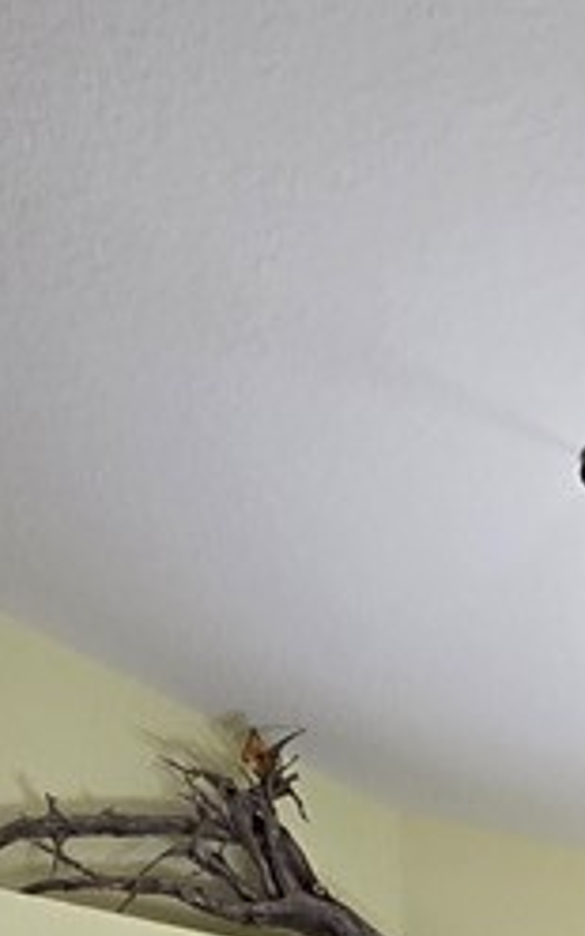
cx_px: 589
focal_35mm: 57
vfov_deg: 23.8
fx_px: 1454
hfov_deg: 21.9
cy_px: 1559
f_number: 2.2
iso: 125
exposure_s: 1/60
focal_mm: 2.2
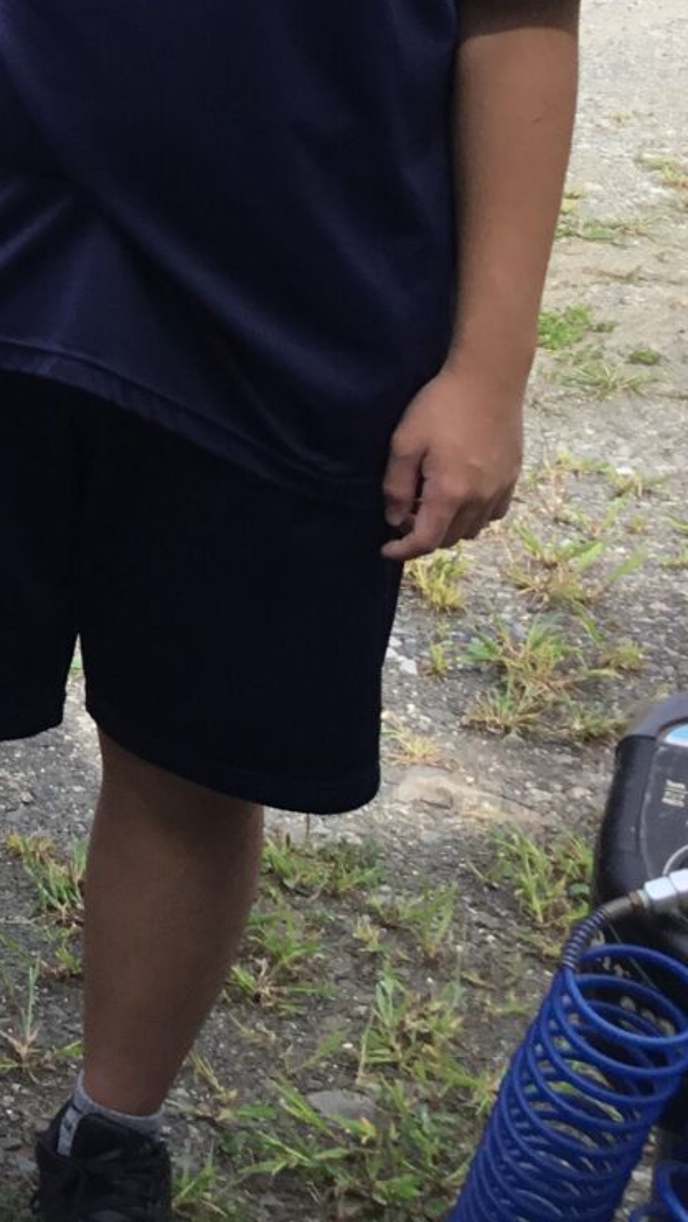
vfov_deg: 25.3
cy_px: 170
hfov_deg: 13.5
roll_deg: -0.1
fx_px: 2659
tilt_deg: -15.2
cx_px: -467
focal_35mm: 82
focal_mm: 3.3
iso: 25
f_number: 2.4
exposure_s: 1/762
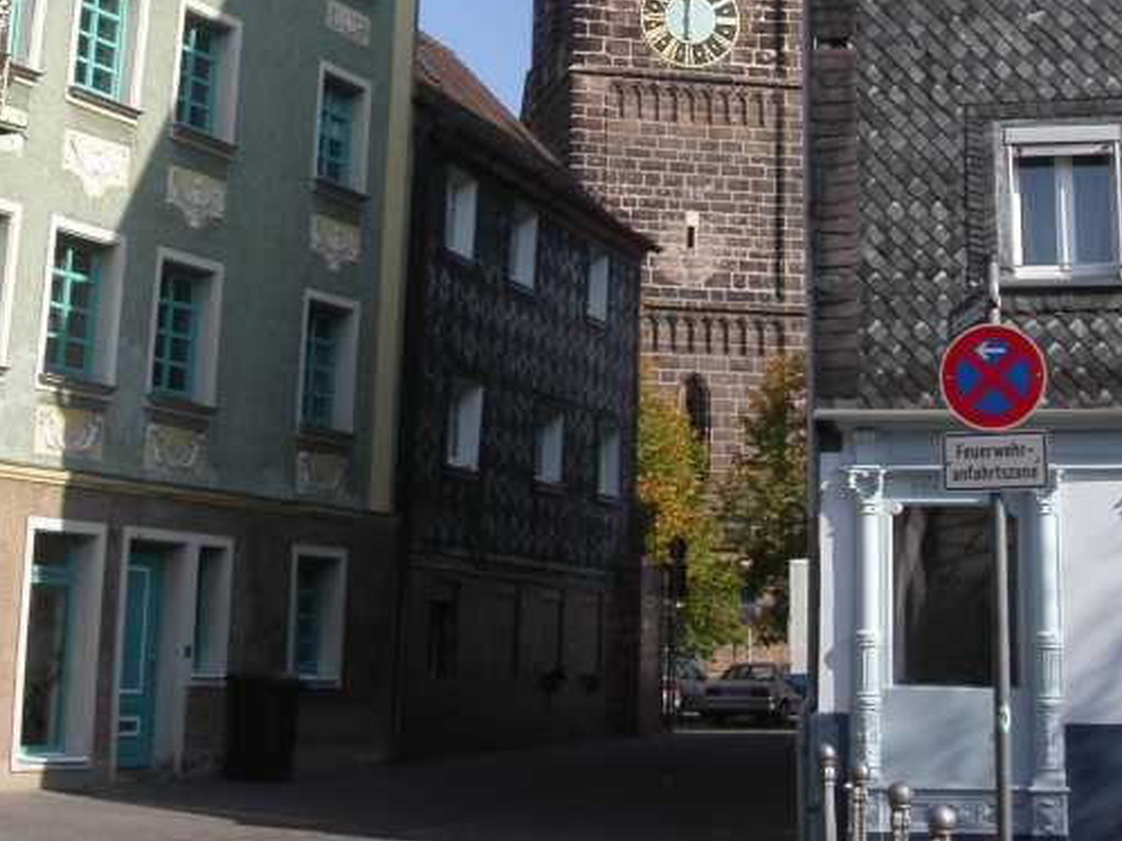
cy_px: 37
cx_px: 605
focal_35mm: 65
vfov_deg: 21.9
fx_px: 2106
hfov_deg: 29.8
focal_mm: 7.8
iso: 100
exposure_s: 1/250
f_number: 8
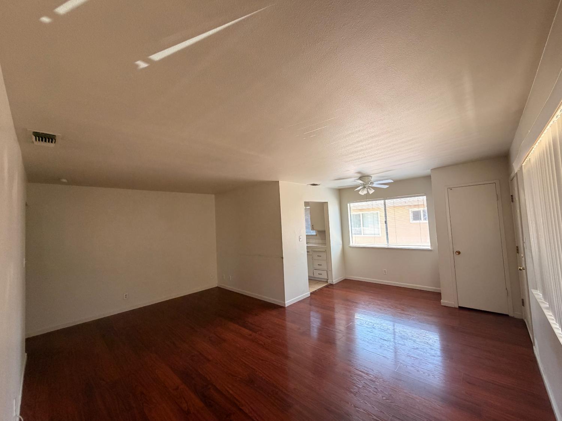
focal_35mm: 14
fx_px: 227
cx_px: 281
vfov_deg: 85.7
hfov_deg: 102.1
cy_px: 210
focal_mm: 2.22
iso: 250
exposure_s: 1/121
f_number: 2.2
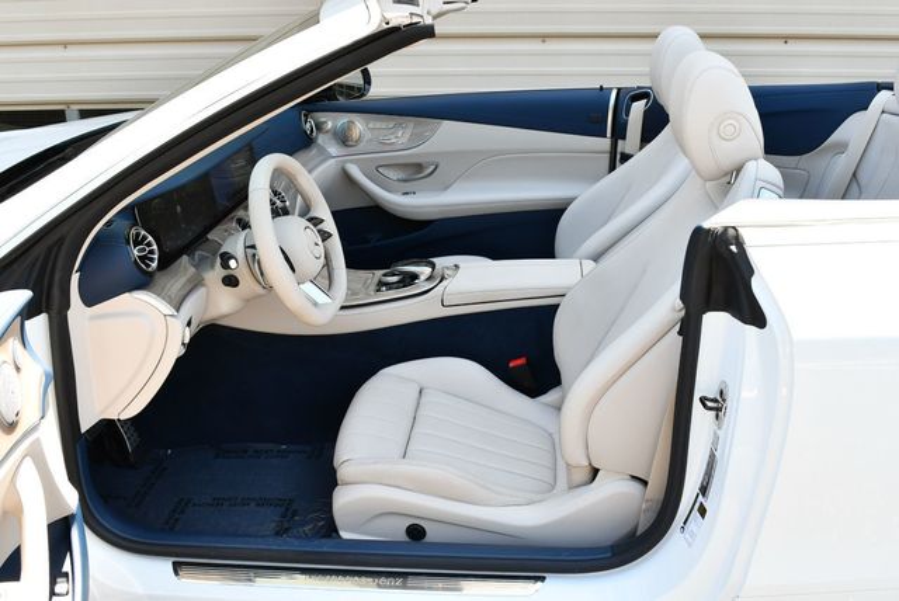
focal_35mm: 36
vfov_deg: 36.9
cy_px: 300
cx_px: 450
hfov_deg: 53.1
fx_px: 900
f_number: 5.6
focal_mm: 18
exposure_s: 1/250
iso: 400
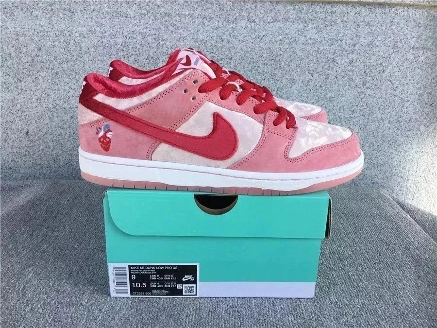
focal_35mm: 31
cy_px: 164
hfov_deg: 58.4
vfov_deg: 45.4
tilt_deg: -19.3
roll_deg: -1.6
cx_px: 218
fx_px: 391
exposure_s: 1/344
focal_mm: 3.3
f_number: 2.4
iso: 25
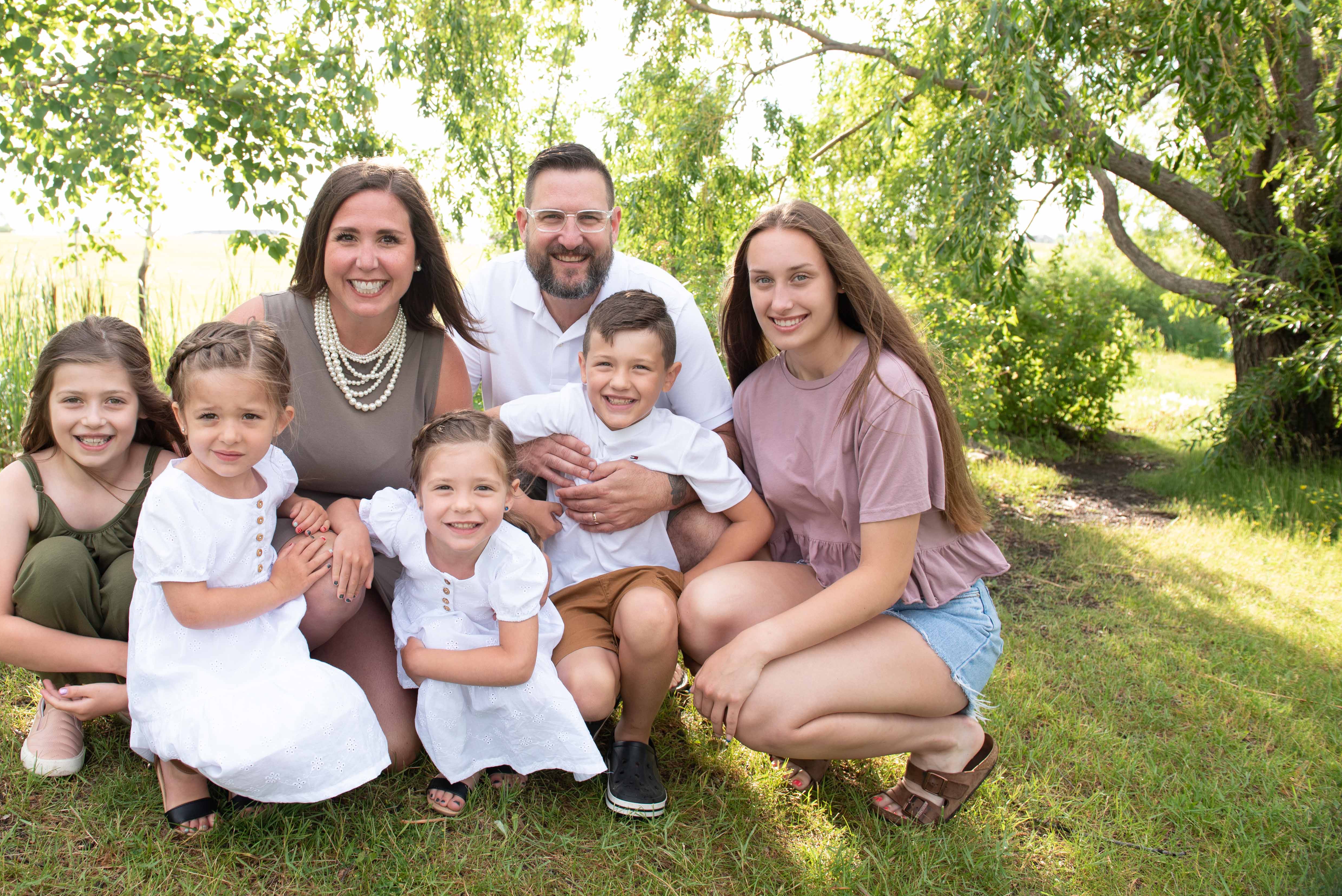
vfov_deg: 44.8
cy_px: 367
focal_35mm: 29
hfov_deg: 63.2
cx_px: 549
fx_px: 1081
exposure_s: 1/125
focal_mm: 24
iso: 160
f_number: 5
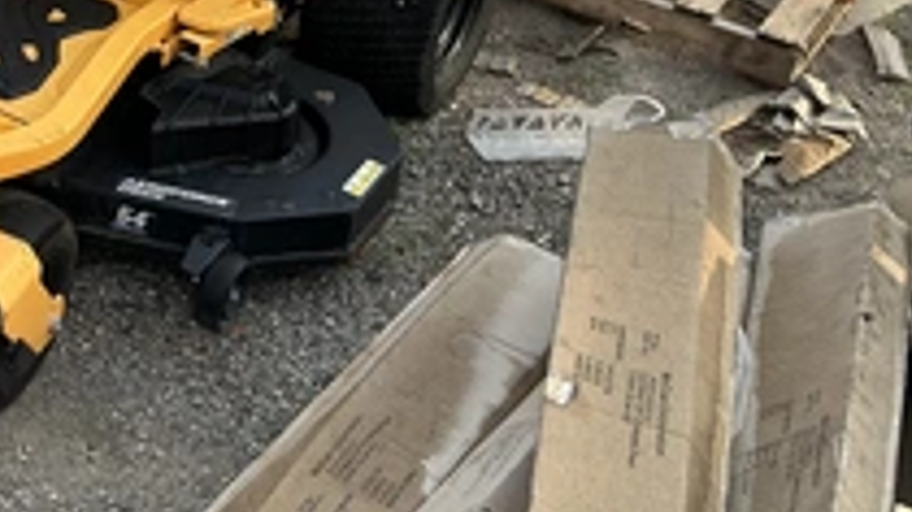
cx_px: 74
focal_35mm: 58
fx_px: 1402
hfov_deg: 33.9
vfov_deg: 20.1
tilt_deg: -29.9
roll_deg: -4.4
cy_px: -4
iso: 25
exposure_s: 1/295
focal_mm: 3
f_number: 1.8
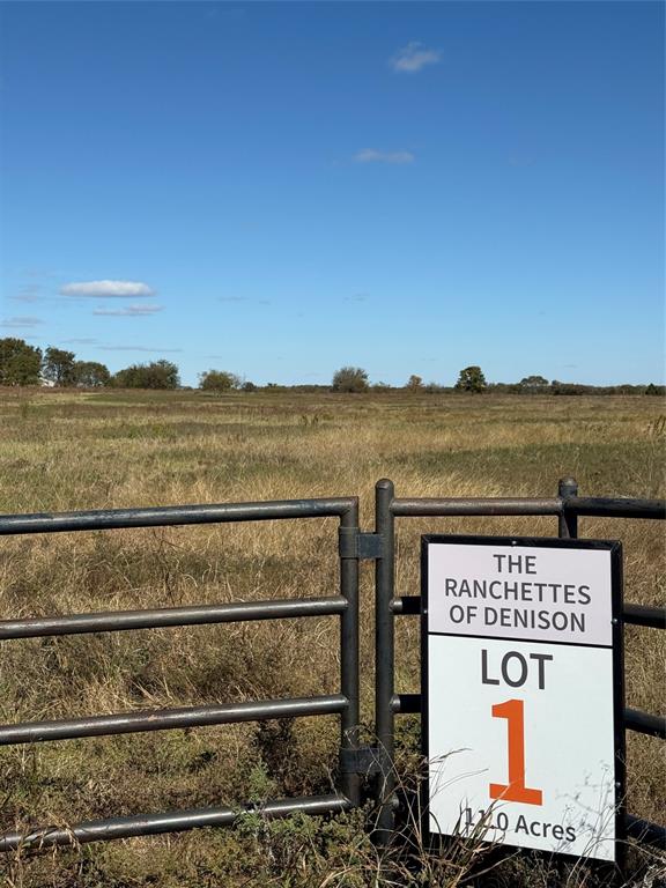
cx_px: 333
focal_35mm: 48
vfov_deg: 39.7
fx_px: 1231
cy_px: 444
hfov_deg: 30.3
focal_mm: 6.76
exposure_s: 1/9901
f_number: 1.78
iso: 64
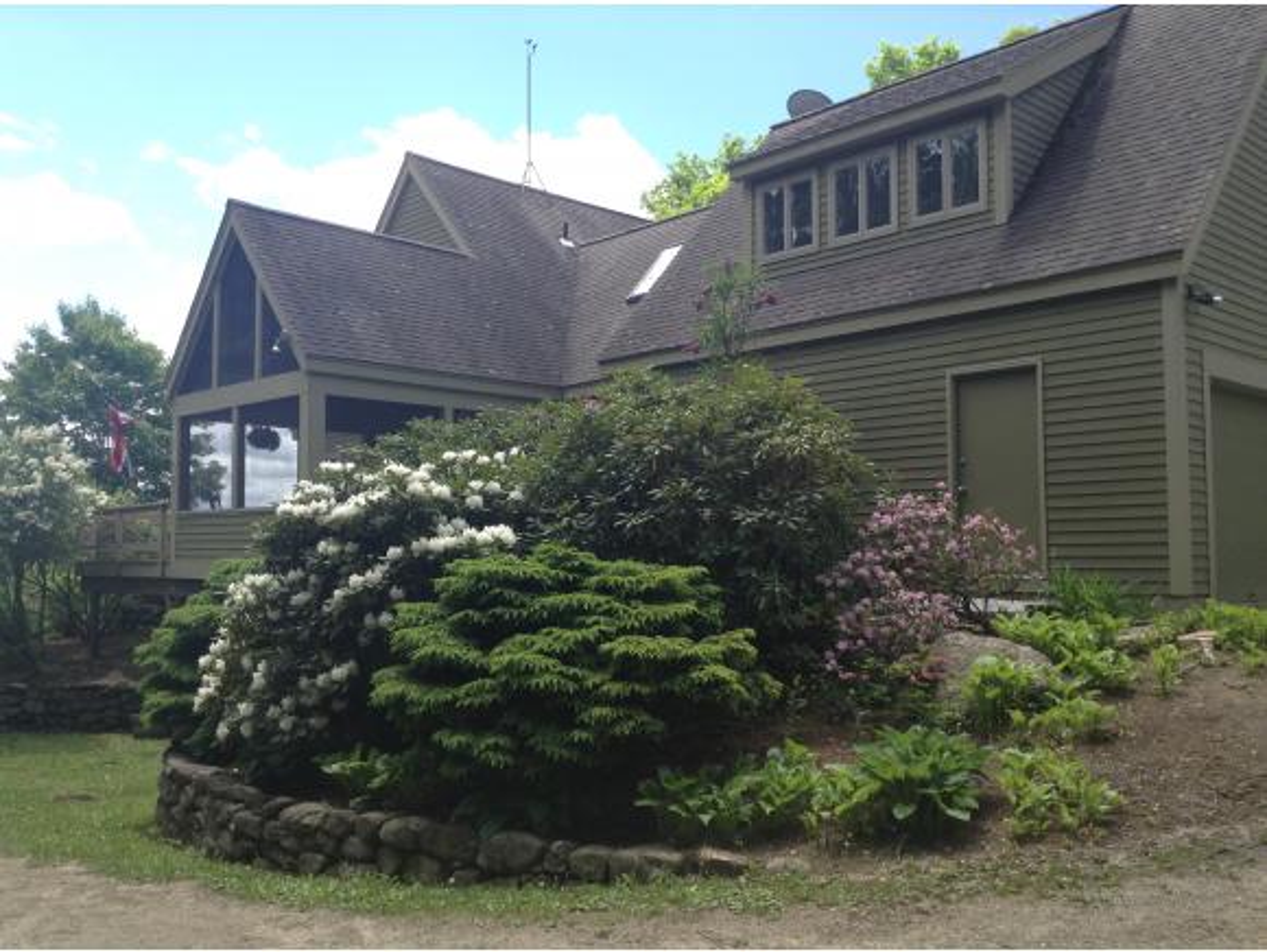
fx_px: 1209
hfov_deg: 55.3
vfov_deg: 43.0
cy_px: 476
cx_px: 634
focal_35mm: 33
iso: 25
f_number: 2.4
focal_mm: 3.3
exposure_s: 1/439
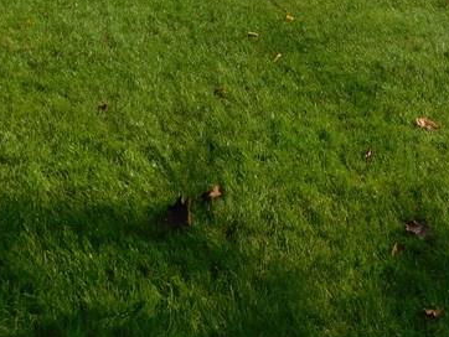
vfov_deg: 20.3
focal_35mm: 65
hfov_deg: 29.3
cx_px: 346
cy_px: -126
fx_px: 844
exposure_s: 1/1500
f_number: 3
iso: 125
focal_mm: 4
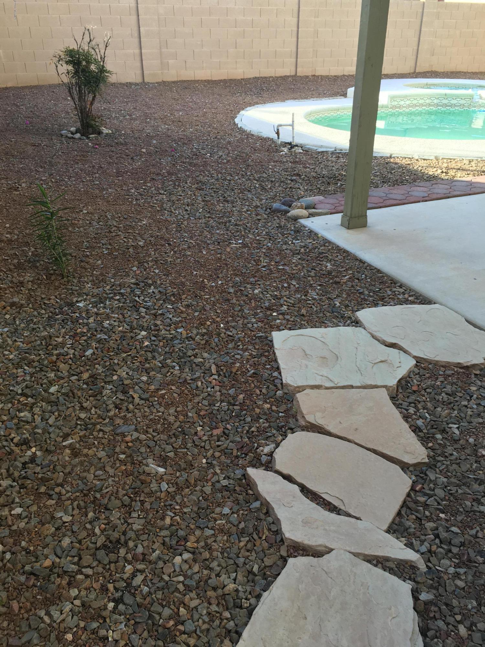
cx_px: 242
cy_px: 324
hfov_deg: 48.2
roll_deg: -0.9
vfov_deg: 61.7
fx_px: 542
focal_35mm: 29
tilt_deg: -25.3
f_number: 2.2
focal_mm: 4.15
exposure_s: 1/120
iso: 25
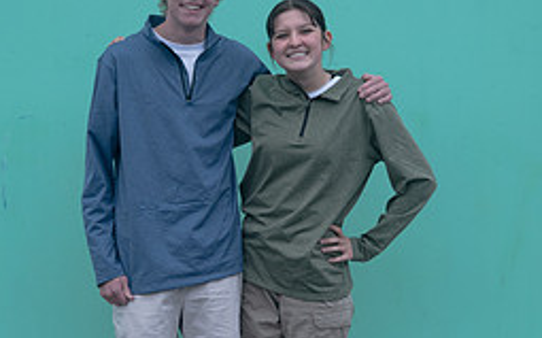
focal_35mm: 126
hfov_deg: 16.6
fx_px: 1860
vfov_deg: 10.4
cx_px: 232
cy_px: 206
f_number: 5.6
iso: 500
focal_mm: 70
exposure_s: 1/125
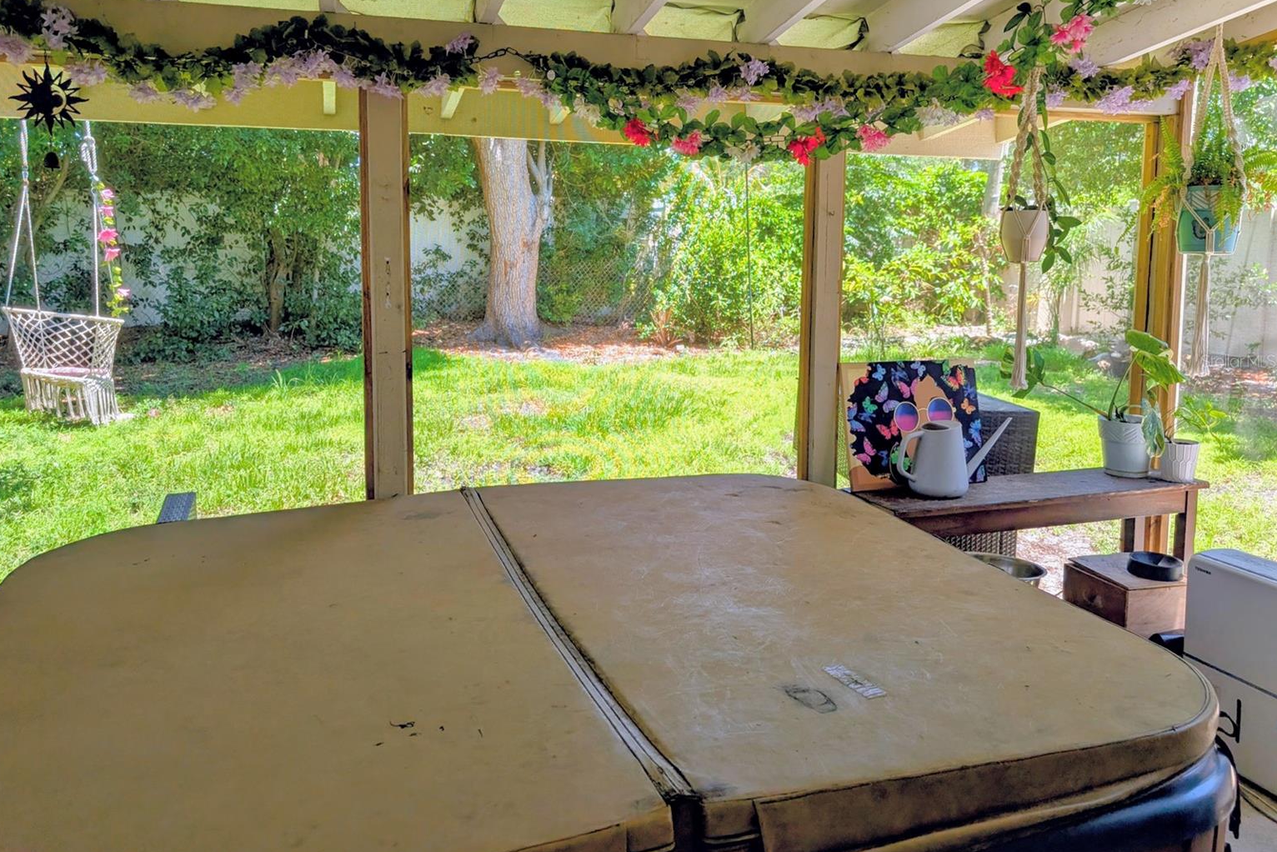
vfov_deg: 49.4
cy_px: 361
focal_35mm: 26
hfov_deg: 69.4
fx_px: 922
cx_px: 615
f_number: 1.68
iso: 26
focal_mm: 6.9
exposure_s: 1/214
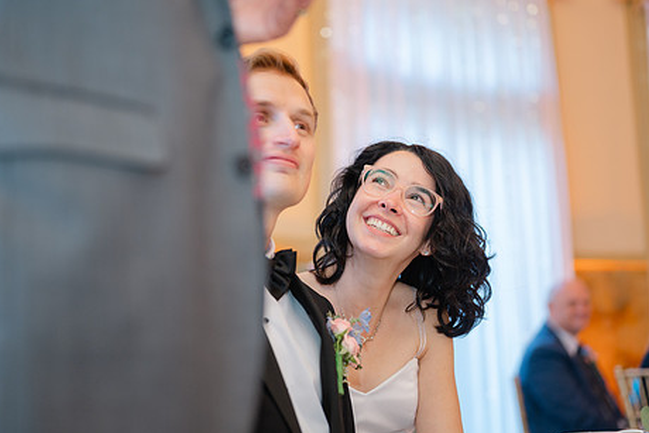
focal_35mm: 63
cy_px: 216
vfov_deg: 21.6
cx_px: 313
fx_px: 1136
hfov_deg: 31.9
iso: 320
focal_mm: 50
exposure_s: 1/100
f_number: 1.8
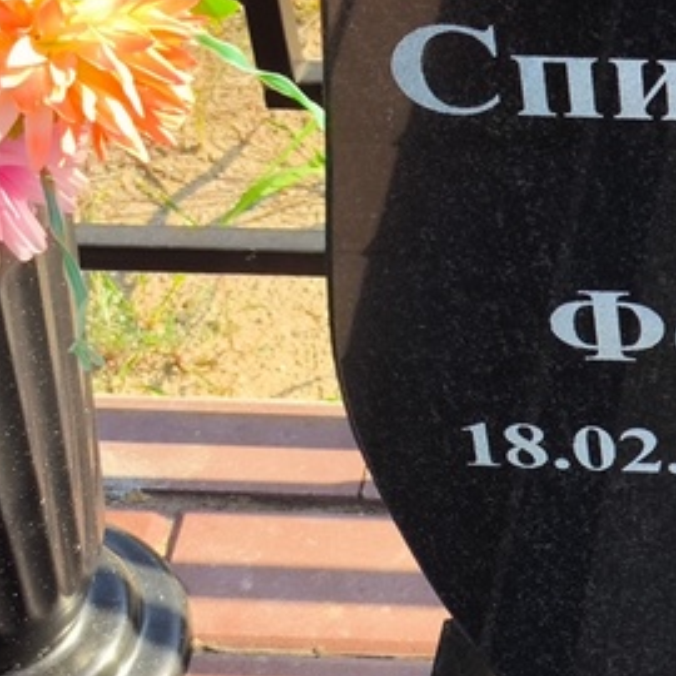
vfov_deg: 13.3
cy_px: 265
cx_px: 920
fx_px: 2894
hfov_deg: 12.8
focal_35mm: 131
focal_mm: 4.71
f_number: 1.7
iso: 50
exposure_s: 1/499
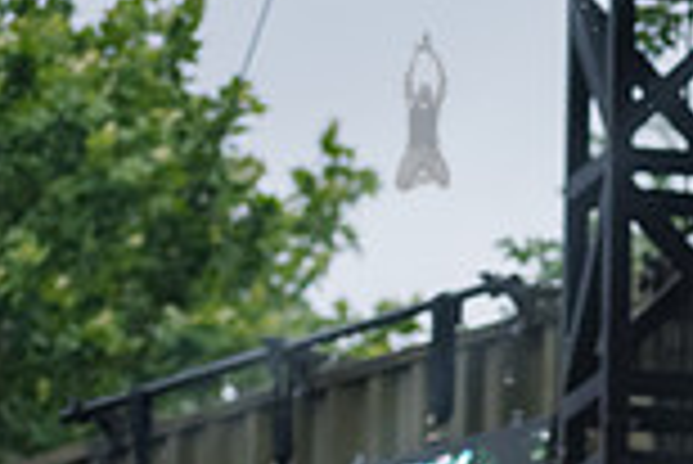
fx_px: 6763
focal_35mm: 351
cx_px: 1292
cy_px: 764
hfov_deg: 5.8
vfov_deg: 3.9
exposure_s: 1/400
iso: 3200
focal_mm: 92
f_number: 4.5
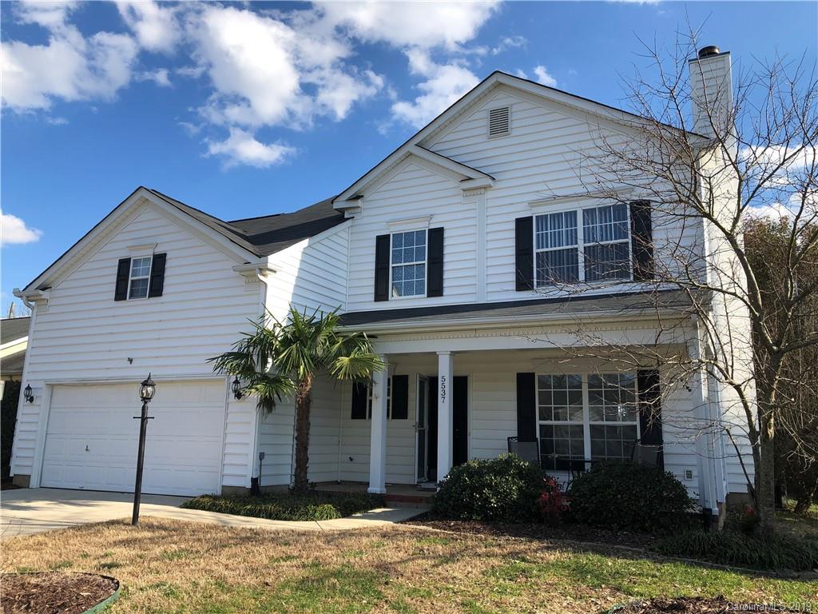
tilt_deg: +11.3
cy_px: 307
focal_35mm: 28
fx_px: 662
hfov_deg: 63.4
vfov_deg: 49.7
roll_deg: -0.7
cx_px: 409
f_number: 1.8
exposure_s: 1/1389
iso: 20
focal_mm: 3.99
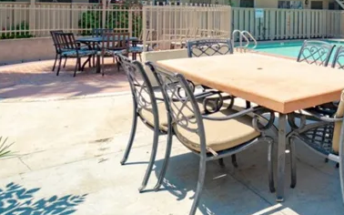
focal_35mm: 34
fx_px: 319
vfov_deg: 34.4
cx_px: 330
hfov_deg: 48.5
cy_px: 8
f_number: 7.1
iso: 100
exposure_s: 1/320
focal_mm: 10
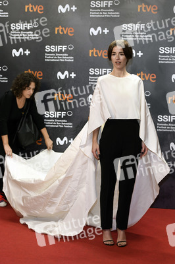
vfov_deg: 28.9
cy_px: 132
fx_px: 511
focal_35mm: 70
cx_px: 88
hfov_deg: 19.4
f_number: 3.2
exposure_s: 1/640
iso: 800
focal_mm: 70
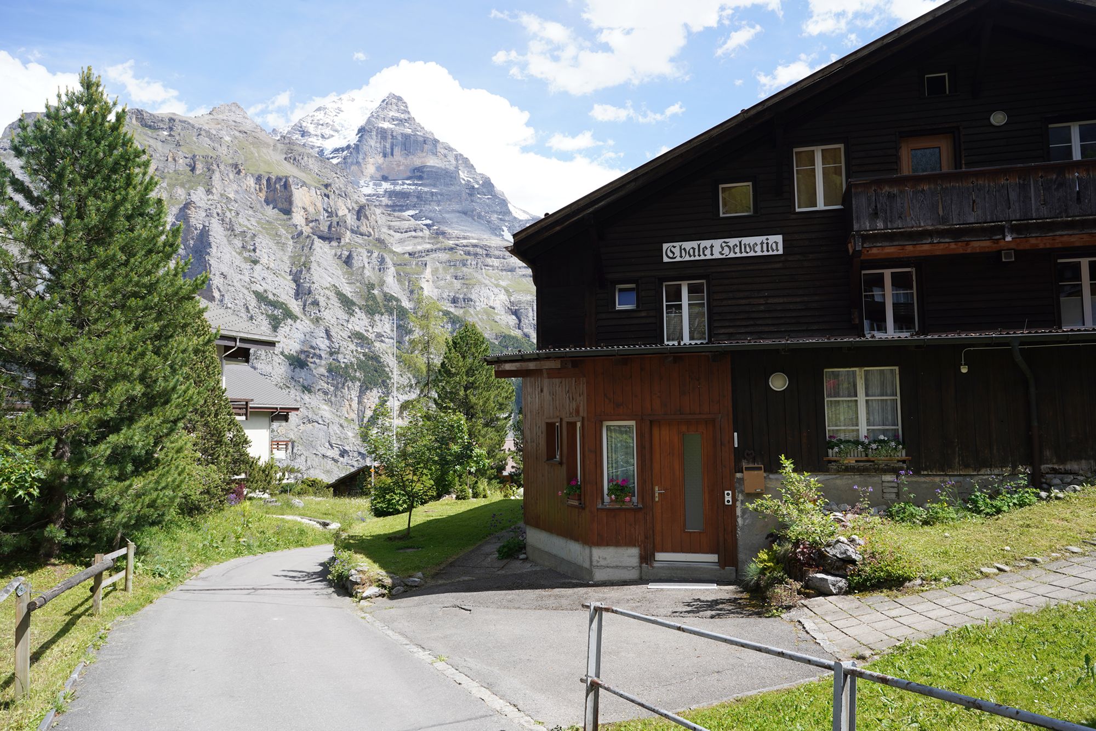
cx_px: 548
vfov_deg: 53.1
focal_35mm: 24
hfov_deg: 73.7
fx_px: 731
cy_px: 366
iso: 100
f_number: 10
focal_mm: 24
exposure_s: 1/100
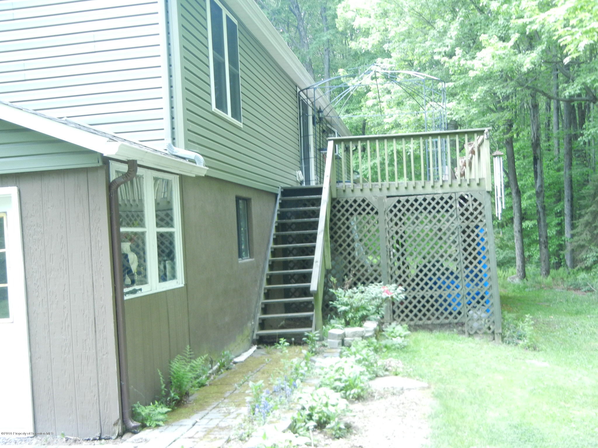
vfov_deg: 36.8
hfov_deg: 47.9
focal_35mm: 39
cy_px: 224
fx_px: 674
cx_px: 299
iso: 230
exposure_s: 1/38.1
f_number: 3.7
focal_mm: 7.1
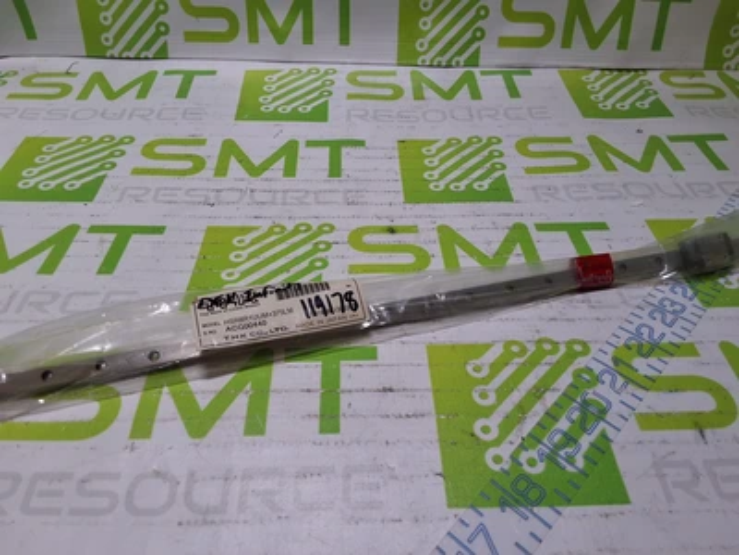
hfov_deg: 63.4
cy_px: 278
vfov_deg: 49.7
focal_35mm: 28
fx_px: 598
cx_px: 370
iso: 40
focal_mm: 2.91
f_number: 1.9
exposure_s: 1/120
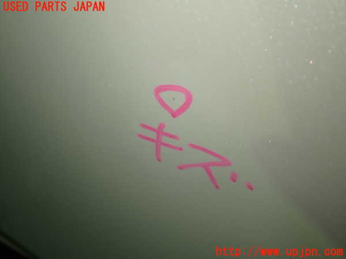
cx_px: 173
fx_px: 360
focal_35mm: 36
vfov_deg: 39.7
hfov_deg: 51.4
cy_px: 130
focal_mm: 6.37
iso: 125
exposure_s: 1/80
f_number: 2.5
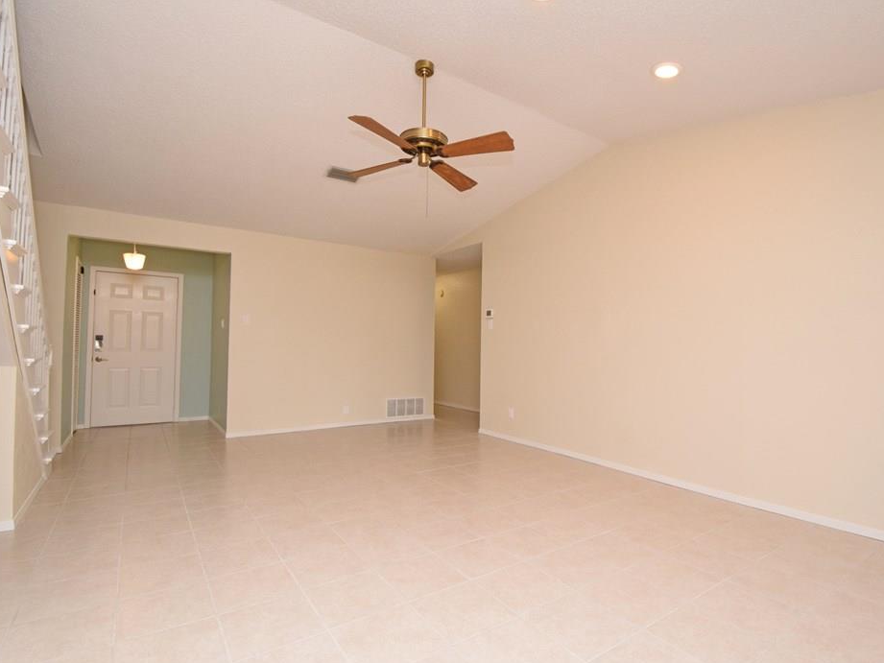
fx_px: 434
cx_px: 462
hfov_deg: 91.0
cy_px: 331
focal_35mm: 17
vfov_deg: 74.7
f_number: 8
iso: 1600
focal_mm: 10
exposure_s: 1/80
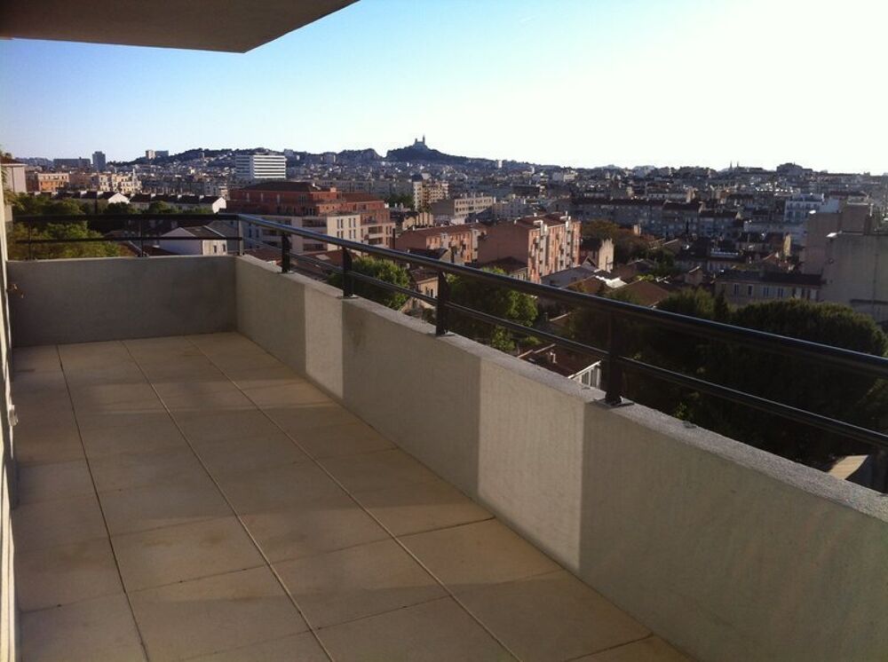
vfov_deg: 40.6
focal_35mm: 35
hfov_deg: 52.7
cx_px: 444
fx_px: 896
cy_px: 331
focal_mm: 3.85
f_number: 2.8
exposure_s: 1/862
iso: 80
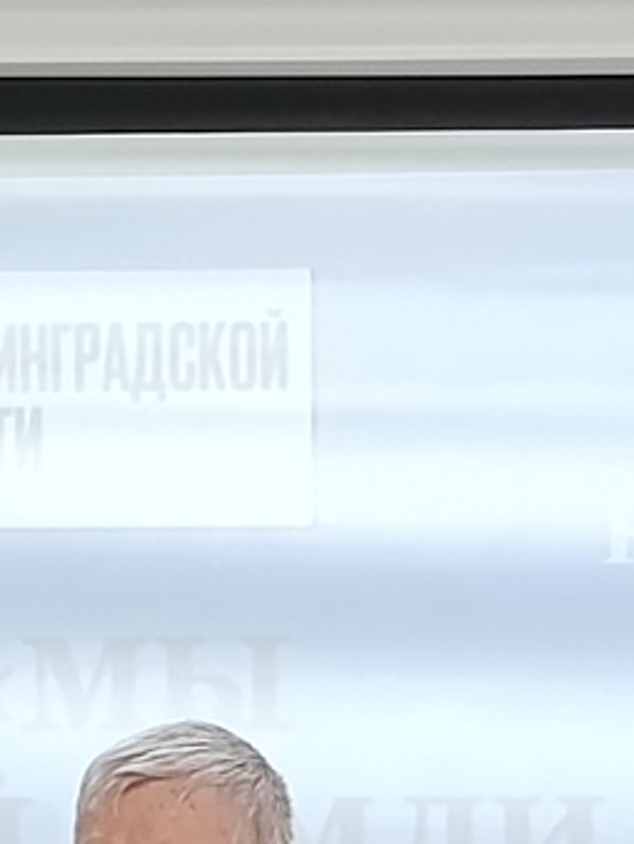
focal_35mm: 278
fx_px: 6780
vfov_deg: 7.1
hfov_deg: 5.3
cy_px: 906
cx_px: 57
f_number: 1.65
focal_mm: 6.11
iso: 304
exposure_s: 1/100
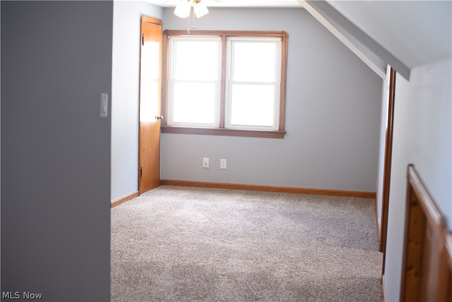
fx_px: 628
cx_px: 226
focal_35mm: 50
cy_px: 151
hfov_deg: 39.6
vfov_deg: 27.0
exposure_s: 1/125
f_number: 2.5
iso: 800
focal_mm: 50
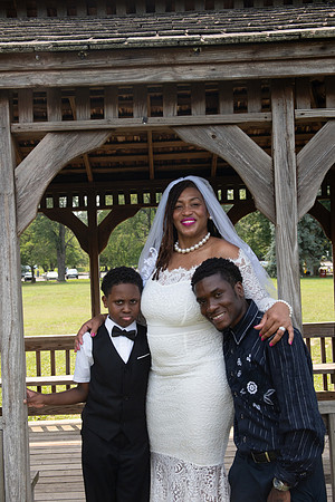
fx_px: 684
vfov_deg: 40.3
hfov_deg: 27.5
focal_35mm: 49
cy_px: 251
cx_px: 168
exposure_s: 1/1600
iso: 800
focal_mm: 47
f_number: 6.3
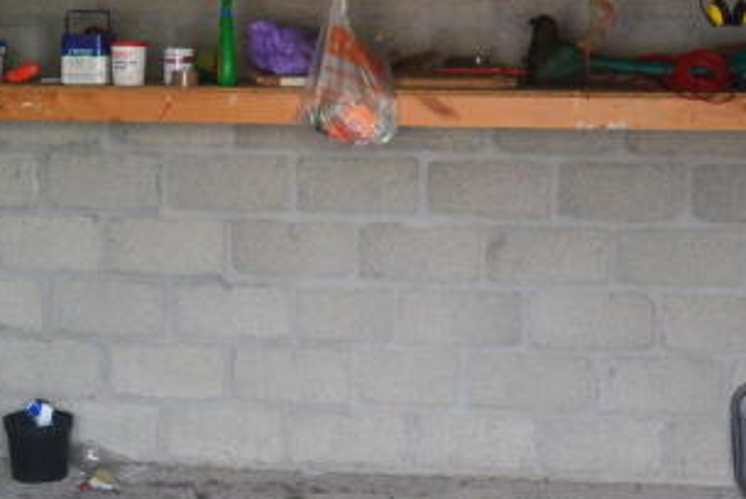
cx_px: 331
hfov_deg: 26.3
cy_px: 248
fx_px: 1597
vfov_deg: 17.8
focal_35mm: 77
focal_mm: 13.5
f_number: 4
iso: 360
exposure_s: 1/125
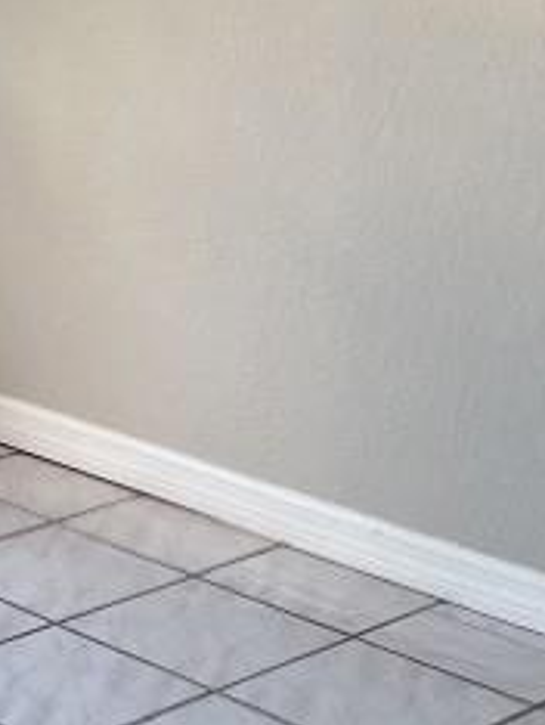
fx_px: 2200
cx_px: -161
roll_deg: -0.4
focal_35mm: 105
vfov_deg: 17.7
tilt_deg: -2.2
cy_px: -161
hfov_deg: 13.6
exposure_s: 1/60
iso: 125
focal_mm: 6.86
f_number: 1.78
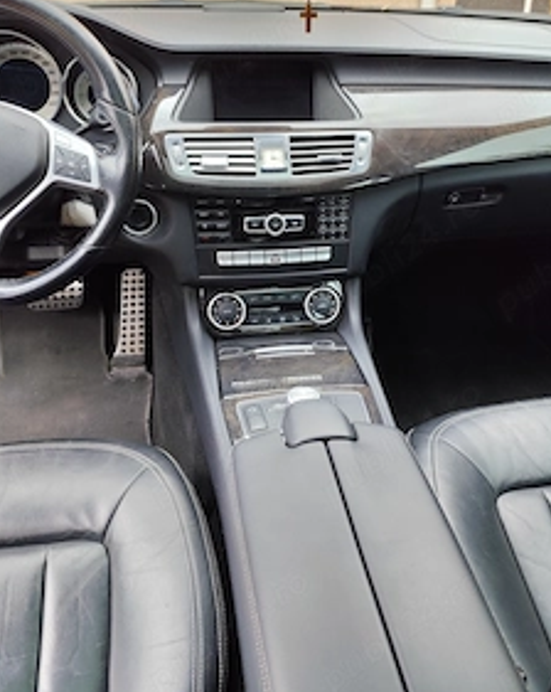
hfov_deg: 45.6
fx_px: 654
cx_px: 315
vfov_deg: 55.5
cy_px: 296
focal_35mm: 32
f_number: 1.65
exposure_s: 1/100
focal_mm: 6.19
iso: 160
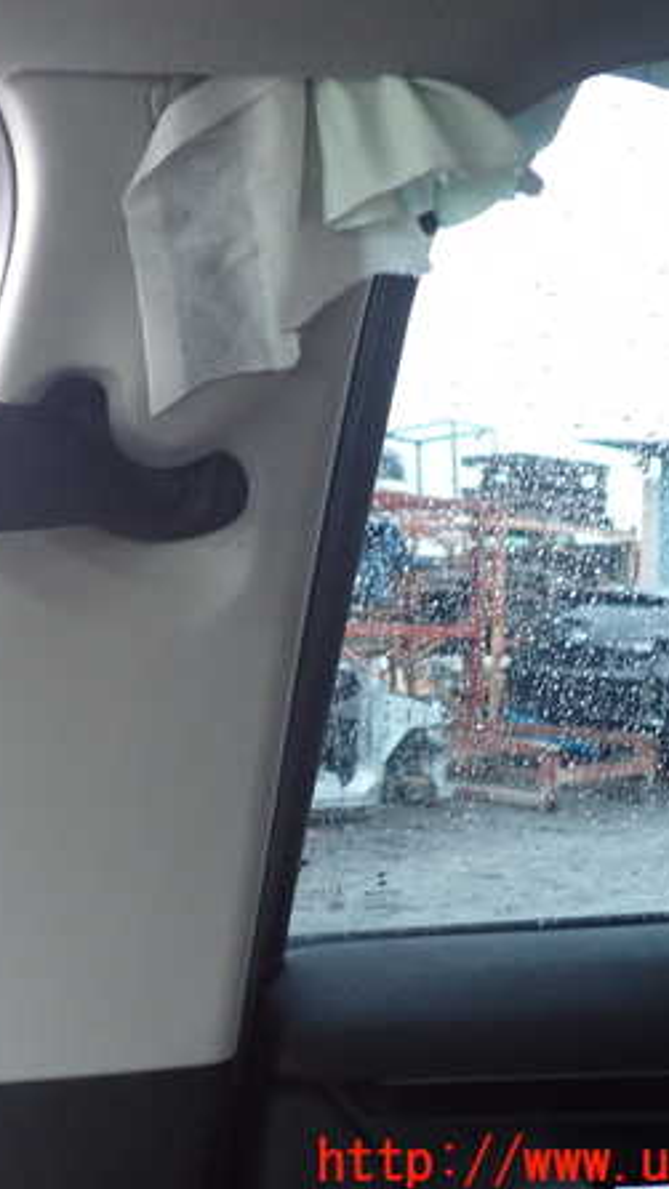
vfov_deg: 46.4
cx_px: 120
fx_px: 1387
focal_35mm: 44
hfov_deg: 26.5
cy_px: 597
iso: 500
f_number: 2.3
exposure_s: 1/30
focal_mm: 5.4
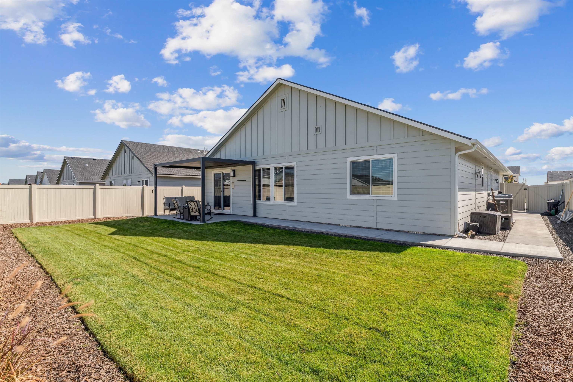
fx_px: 274
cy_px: 191
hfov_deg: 92.6
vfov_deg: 69.8
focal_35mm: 17
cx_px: 286
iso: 400
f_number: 13
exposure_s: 1/320
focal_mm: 17.2
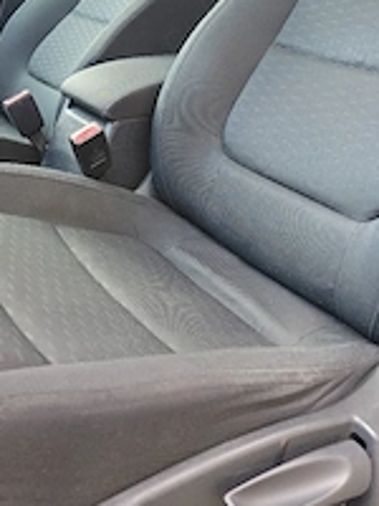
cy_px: 20
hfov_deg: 31.0
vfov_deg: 37.6
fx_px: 672
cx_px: 96
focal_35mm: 46
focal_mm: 6.3
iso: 80
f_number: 1.7
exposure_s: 1/182
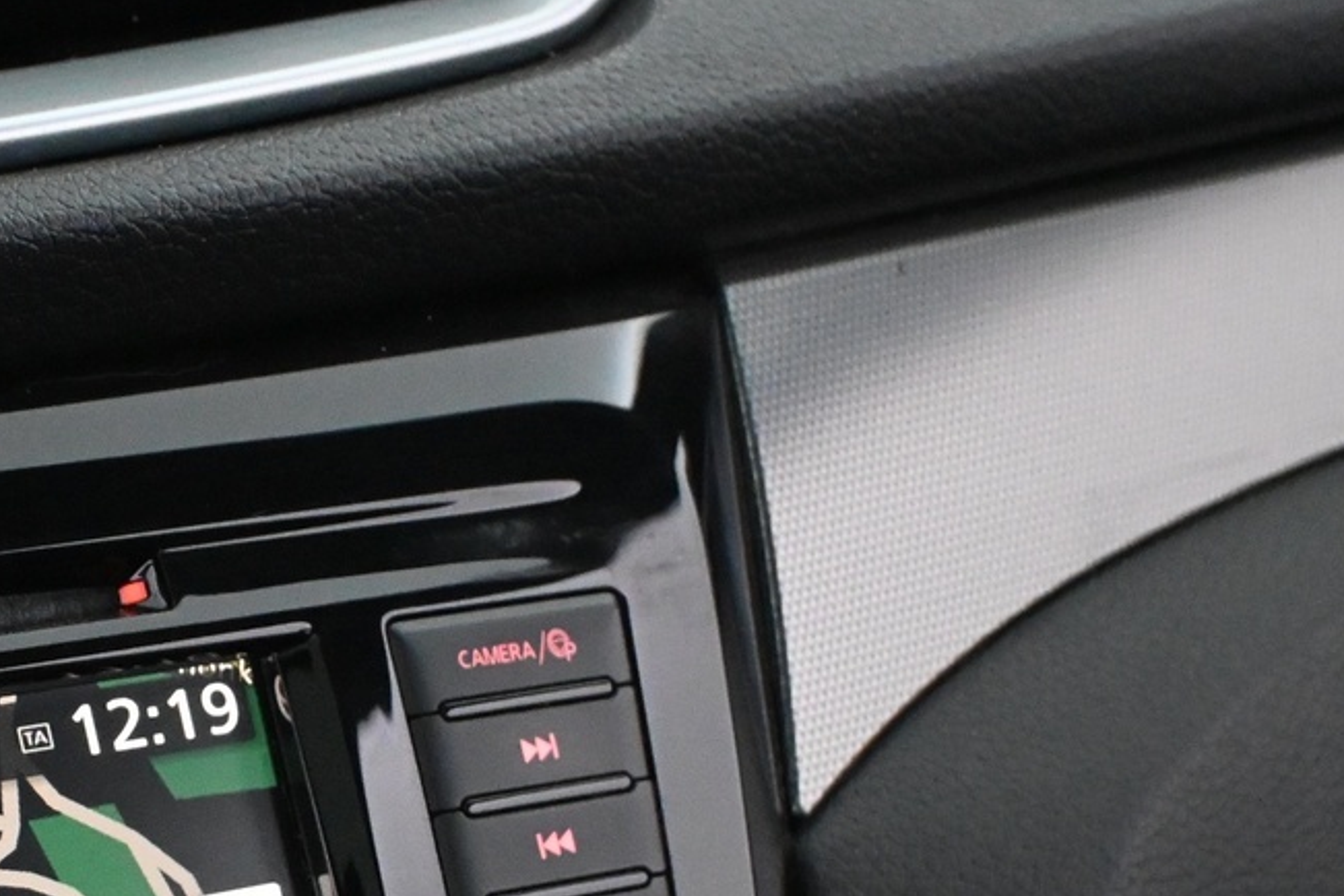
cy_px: 1024
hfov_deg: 15.9
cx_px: -318
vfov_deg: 11.0
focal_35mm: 123
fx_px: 4601
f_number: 5
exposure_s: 1/60
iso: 7200
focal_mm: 33
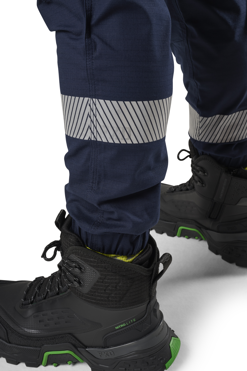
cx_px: 124
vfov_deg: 37.5
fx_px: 545
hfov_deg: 25.5
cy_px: 186
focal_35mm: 53
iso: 125
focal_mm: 53
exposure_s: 1/125
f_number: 14
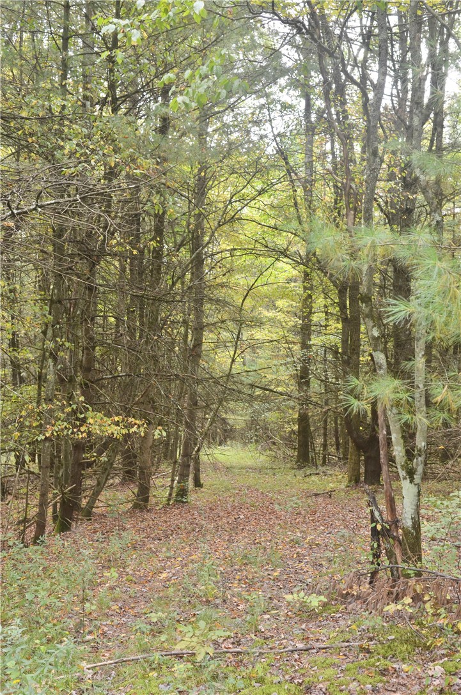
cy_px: 348
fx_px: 897
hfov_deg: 28.8
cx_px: 230
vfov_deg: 42.4
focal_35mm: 46
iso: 400
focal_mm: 31
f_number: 5
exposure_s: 1/100
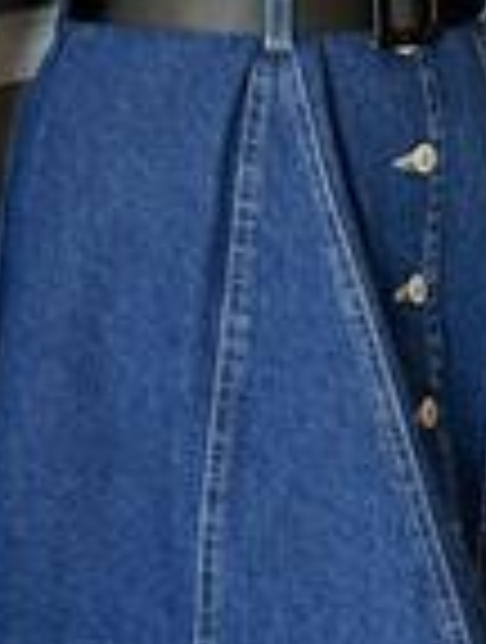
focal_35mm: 174
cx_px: 342
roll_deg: -0.1
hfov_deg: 8.6
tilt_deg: -8.2
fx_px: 3243
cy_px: -131
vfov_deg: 11.1
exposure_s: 1/121
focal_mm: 6.86
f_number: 1.78
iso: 100
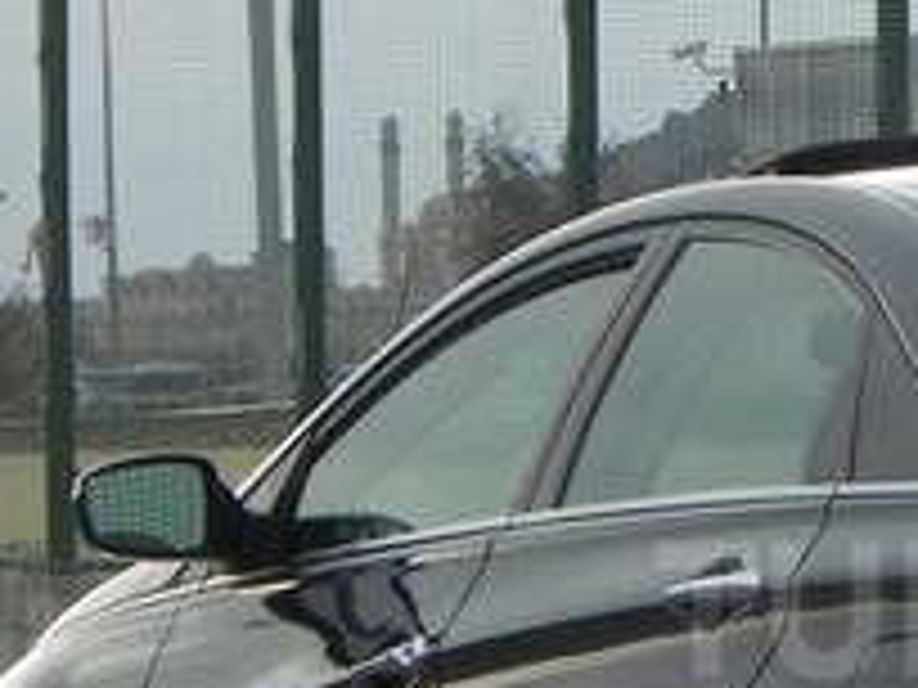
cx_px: 1116
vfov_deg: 2.5
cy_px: 609
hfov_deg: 3.3
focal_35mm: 594
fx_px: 15753
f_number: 6.3
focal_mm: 32.7
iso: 160
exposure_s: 1/329
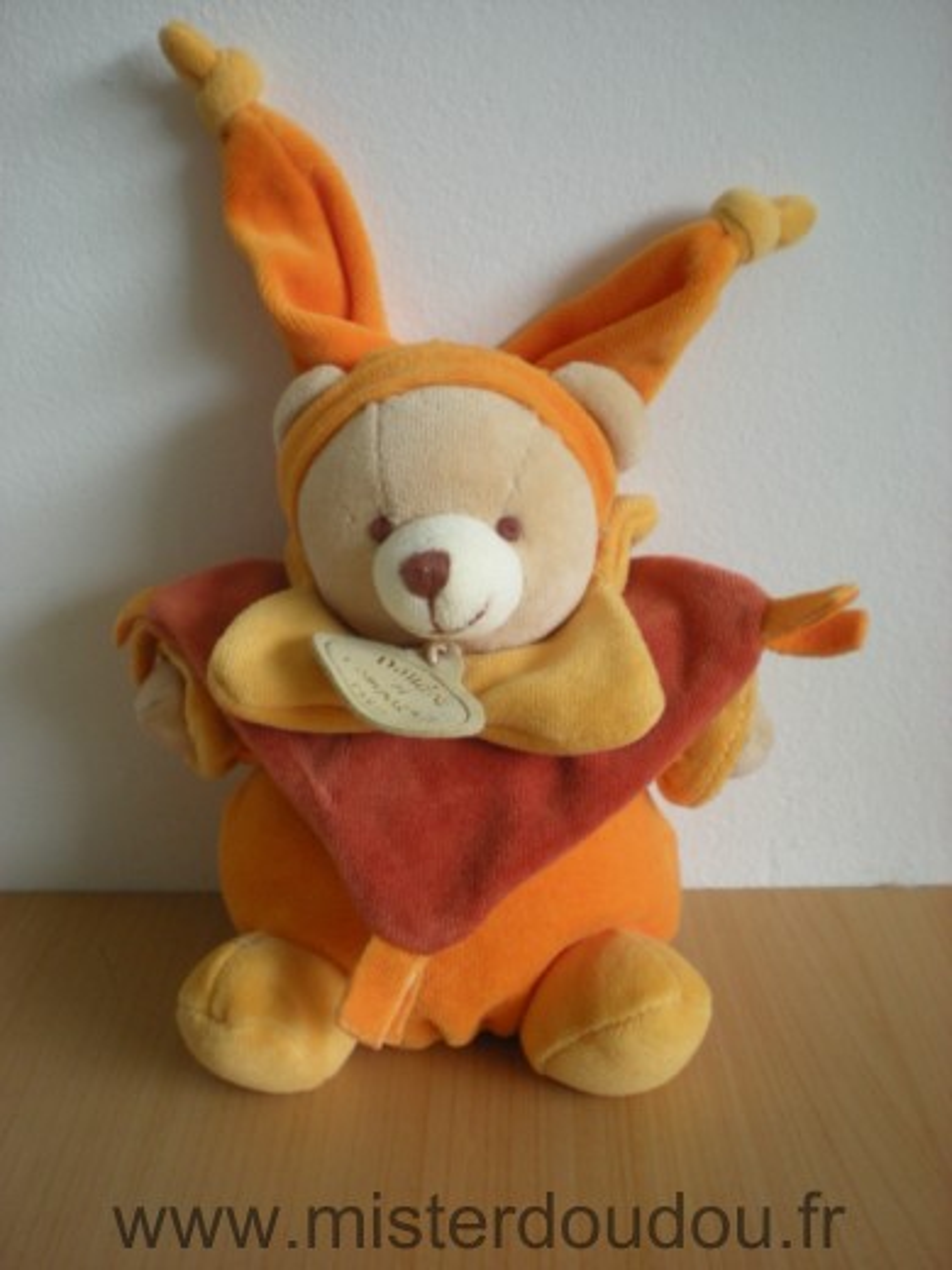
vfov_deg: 49.0
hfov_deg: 37.7
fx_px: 1393
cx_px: 476
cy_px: 635
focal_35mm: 38
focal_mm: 6.3
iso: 200
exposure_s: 1/22.4
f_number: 3.1
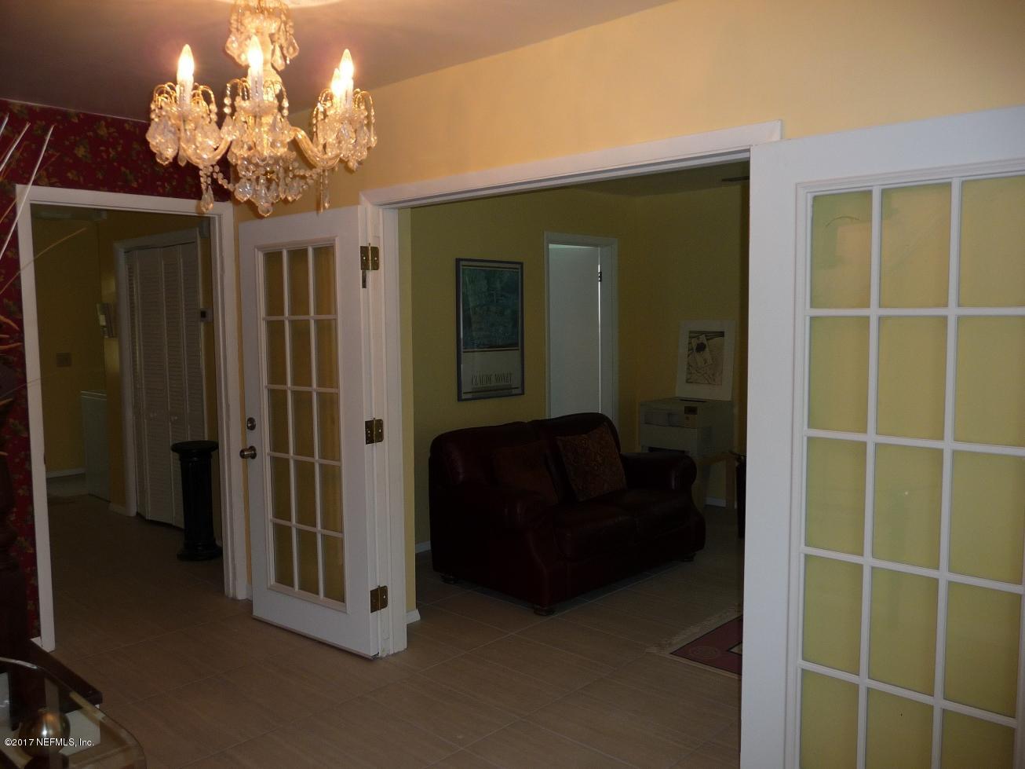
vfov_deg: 49.7
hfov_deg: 63.5
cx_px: 512
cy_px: 384
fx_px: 829
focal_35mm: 28
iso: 100
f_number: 3.3
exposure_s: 1/30
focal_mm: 4.7
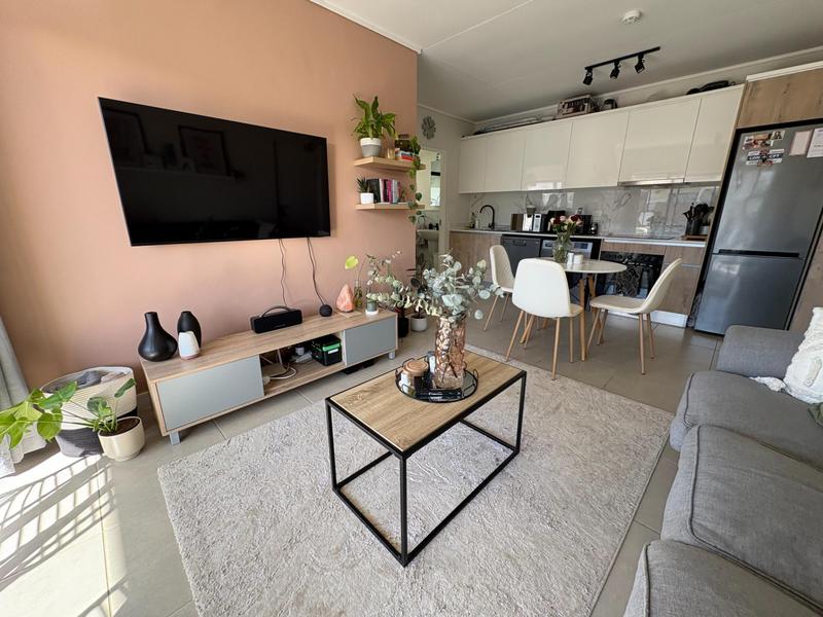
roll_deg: +0.3
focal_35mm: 14
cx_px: 412
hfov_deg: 102.1
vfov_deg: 85.7
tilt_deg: -15.5
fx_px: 333
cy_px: 308
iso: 64
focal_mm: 2.22
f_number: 2.2
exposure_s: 1/99
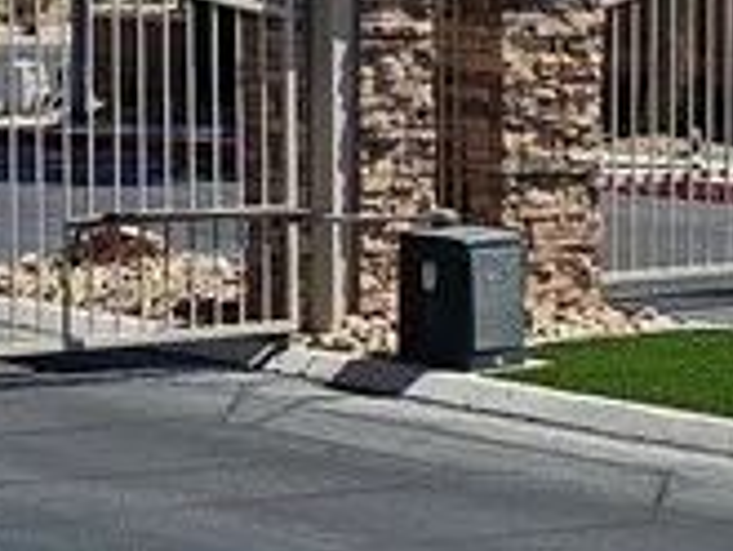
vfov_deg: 9.8
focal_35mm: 149
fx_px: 3157
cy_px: -147
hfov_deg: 13.2
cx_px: 111
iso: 50
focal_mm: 5
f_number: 1.8
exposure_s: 1/5504
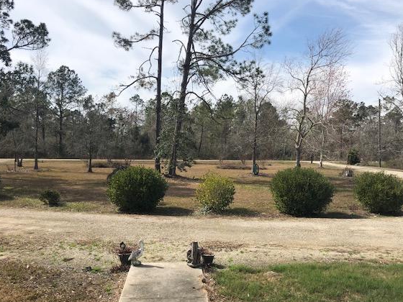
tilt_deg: -2.1
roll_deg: -1.9
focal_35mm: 32
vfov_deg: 44.2
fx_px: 373
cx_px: 187
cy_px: 155
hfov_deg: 56.8
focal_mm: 3.99
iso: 20
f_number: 1.8
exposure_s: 1/2404
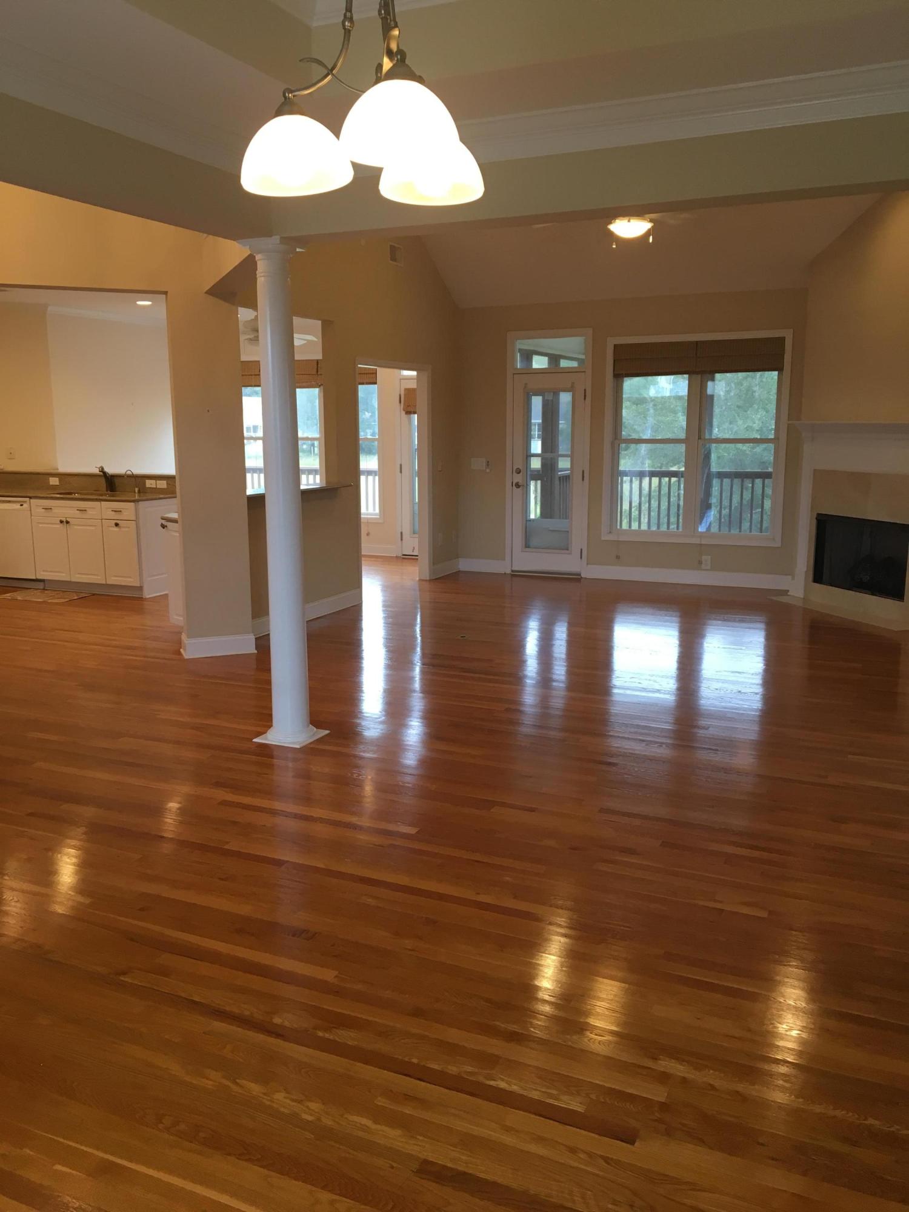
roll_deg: +1.2
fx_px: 1015
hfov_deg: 48.2
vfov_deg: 61.7
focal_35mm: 29
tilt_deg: -11.1
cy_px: 606
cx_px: 454
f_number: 2.2
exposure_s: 1/30
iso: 50
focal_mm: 4.15
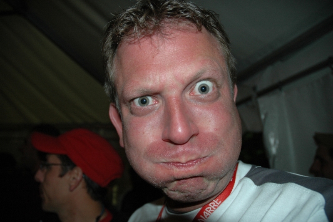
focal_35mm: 27
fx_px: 250
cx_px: 166
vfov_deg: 47.9
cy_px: 111
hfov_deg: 67.4
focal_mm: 18
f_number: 3.5
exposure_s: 1/60
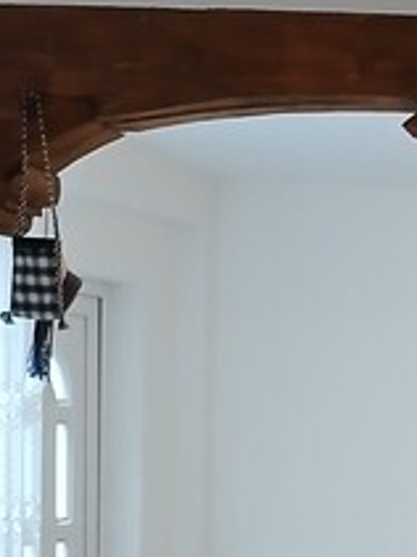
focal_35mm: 126
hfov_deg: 11.1
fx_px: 2026
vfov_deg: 15.1
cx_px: 715
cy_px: 686
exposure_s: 1/25
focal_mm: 3.98
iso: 320
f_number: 1.8
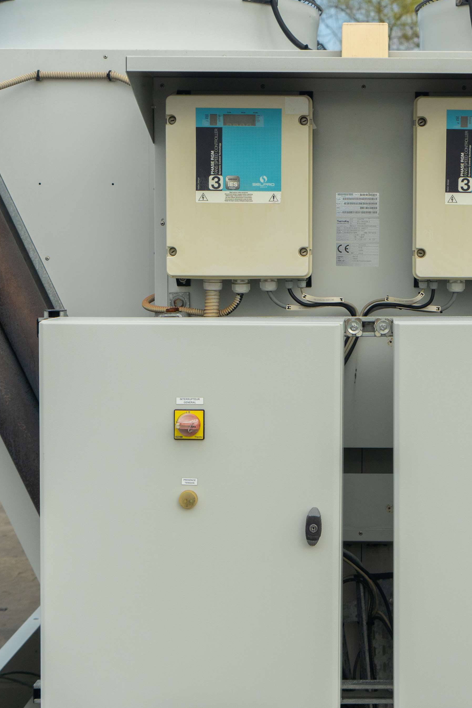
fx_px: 1377
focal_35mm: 70
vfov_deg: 28.8
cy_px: 357
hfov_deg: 19.2
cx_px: 392
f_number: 5.6
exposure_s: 1/500
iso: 320
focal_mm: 46
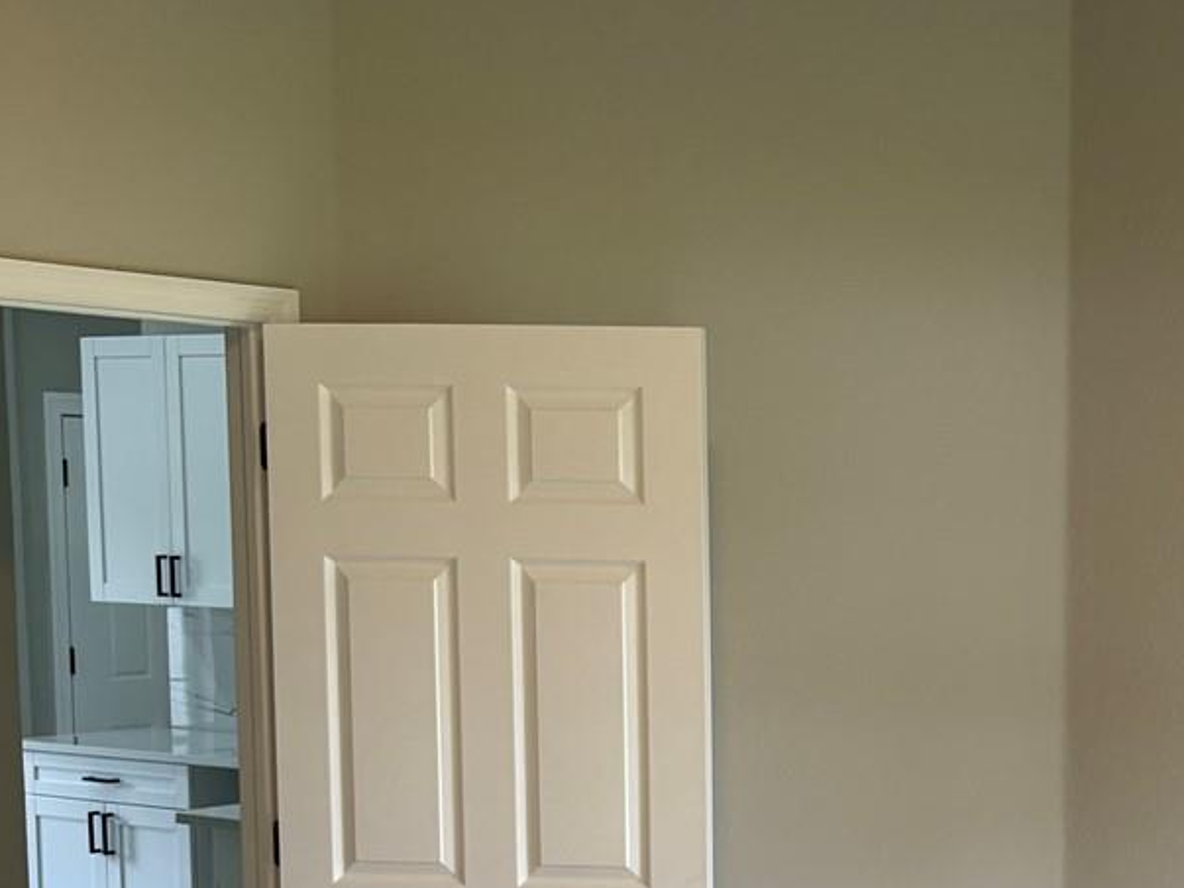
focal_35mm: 69
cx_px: 1157
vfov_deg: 20.9
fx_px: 2360
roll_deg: -0.4
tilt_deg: -6.6
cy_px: 796
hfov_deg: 26.8
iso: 80
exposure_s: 1/122
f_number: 1.6
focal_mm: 5.96
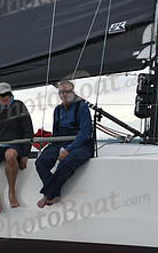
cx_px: -70
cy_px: 170
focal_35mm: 187
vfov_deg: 11.2
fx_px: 1289
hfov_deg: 6.9
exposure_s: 1/800
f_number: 5
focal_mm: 70
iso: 250
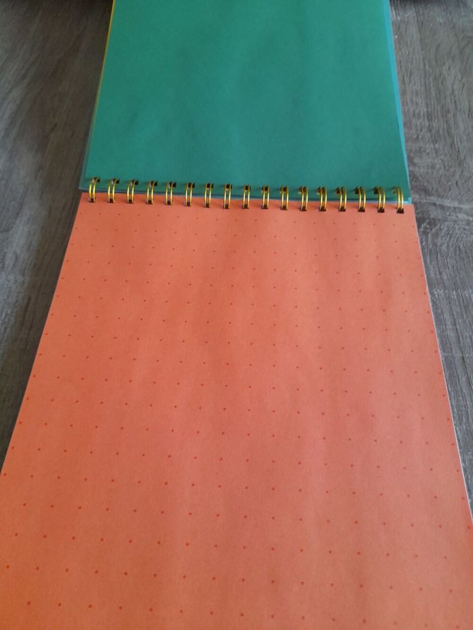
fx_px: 455
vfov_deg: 69.4
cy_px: 315
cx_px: 236
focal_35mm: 25
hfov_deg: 54.9
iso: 250
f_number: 2
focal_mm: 4.6
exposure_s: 1/60
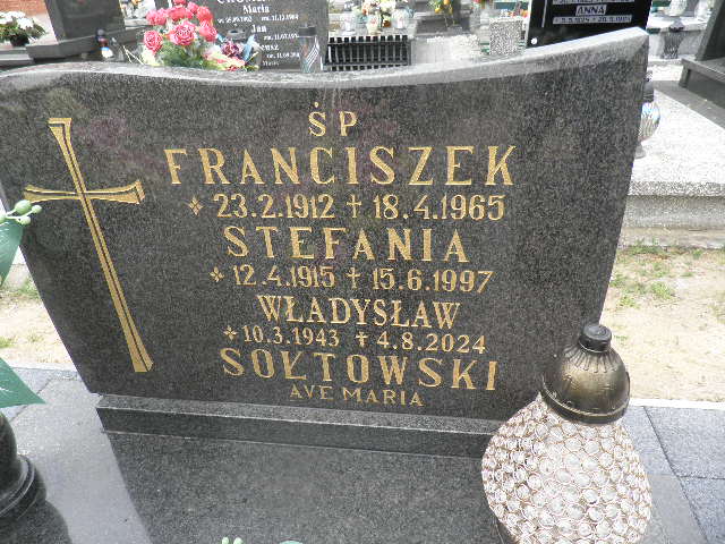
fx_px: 503
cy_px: 272
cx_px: 362
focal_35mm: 24
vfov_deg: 56.8
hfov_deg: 71.6
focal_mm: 4.3
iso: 64
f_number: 3.3
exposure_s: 1/60
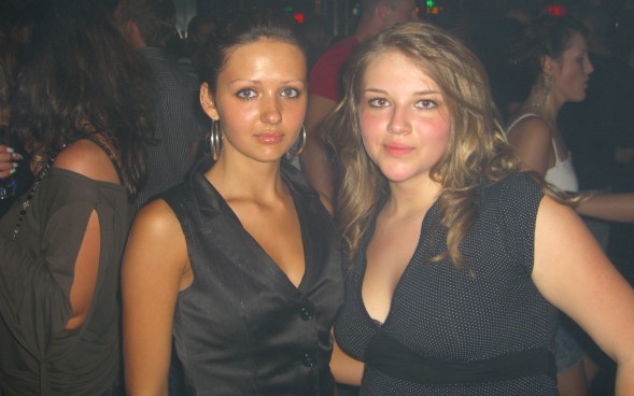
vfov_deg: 31.2
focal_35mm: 41
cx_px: 314
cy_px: 165
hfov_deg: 48.2
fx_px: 708
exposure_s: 1/60
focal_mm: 7.9
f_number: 2.8
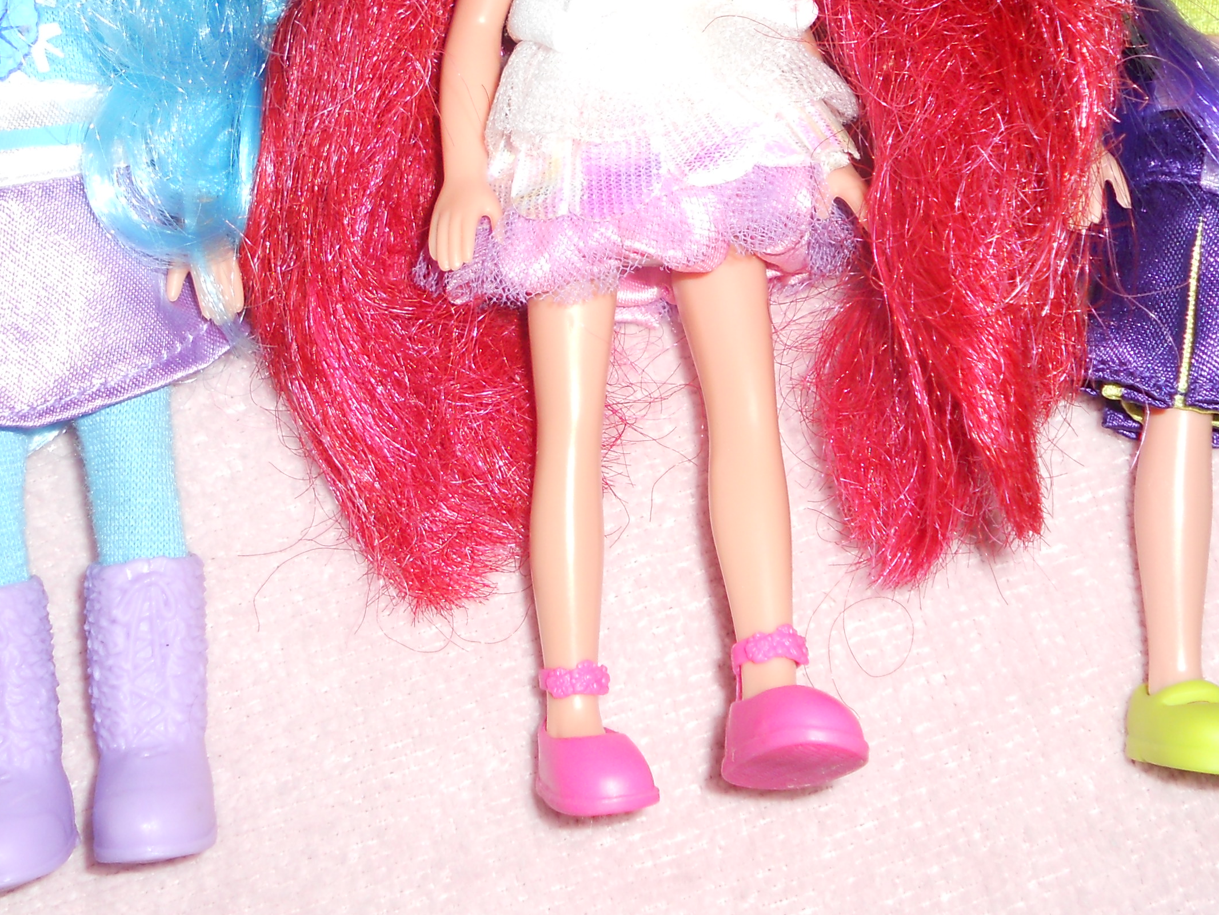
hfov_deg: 32.2
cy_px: 140
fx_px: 2113
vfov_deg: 23.9
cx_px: 550
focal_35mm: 60
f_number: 3.5
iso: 80
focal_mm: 5.8
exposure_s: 1/25
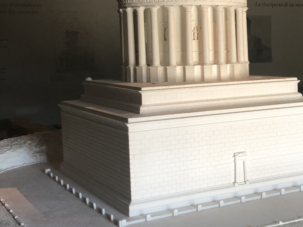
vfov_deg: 22.2
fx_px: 578
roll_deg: +0.0
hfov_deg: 28.8
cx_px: 237
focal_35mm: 66
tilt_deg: -5.1
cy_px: 101
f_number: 1.8
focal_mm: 3.99
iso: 32
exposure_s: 1/24
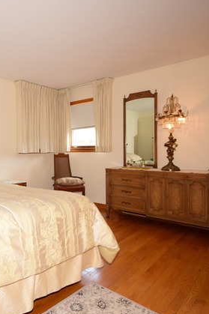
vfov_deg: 68.6
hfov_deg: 44.3
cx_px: 19
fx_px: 230
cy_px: 158
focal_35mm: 26
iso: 500
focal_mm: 11.5
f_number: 6.3
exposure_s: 1/60
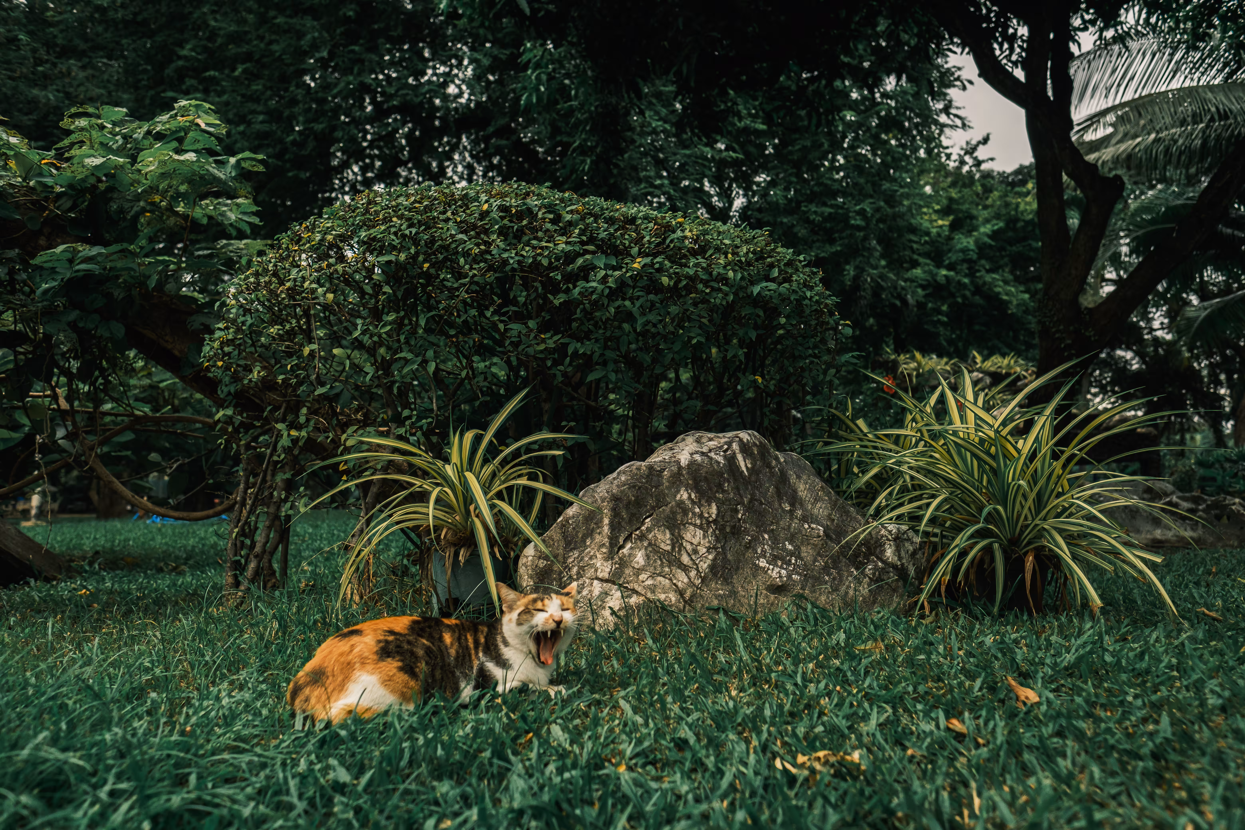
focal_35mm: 24
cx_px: 622
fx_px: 830
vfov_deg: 53.1
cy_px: 415
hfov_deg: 73.7
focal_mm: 16
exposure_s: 1/640
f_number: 2.8
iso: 500
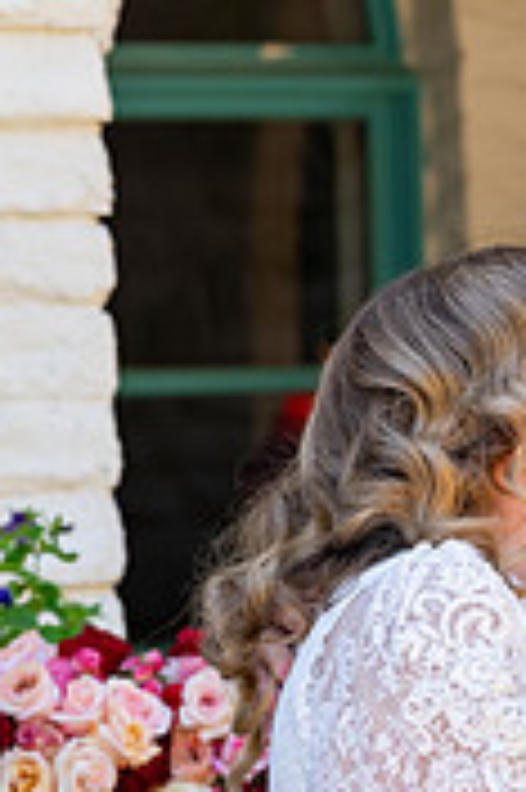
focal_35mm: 332
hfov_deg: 4.1
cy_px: 364
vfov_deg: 6.2
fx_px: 7290
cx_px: 652
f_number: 5.6
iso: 640
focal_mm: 130
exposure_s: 1/250
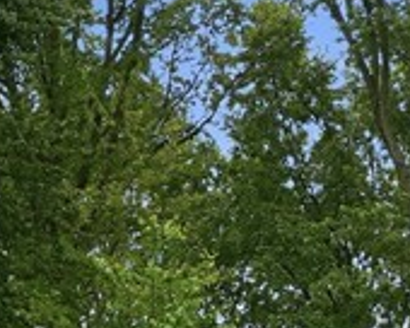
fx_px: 1165
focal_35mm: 96
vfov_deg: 14.4
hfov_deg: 19.9
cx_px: 117
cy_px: 562
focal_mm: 16
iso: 640
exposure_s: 1/250
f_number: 8
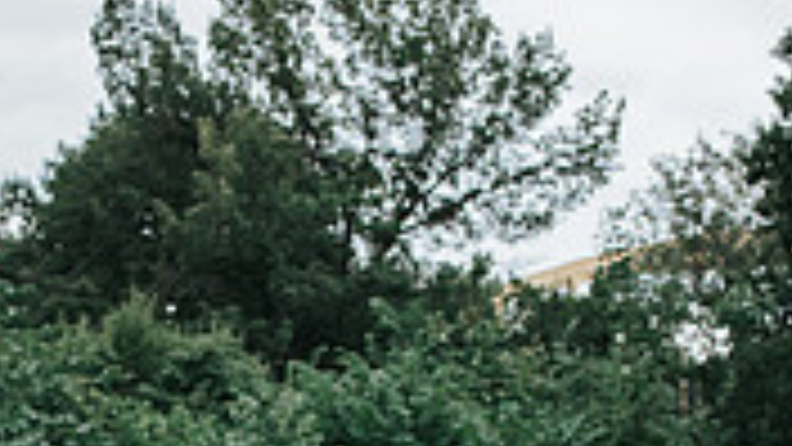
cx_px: 284
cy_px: 793
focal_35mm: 94
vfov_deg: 11.9
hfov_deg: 22.6
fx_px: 1974
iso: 640
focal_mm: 35
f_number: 3.2
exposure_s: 1/1000
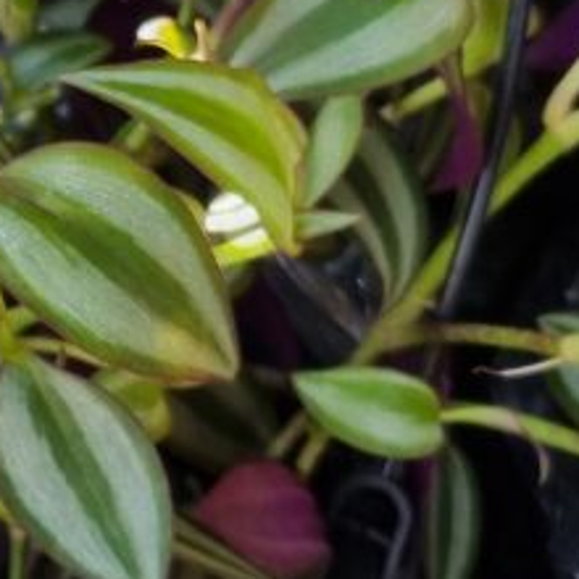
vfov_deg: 16.1
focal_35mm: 107
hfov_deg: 15.2
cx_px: -250
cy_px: 47
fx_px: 2025
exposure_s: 1/120
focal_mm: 5.4
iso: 100
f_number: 1.8
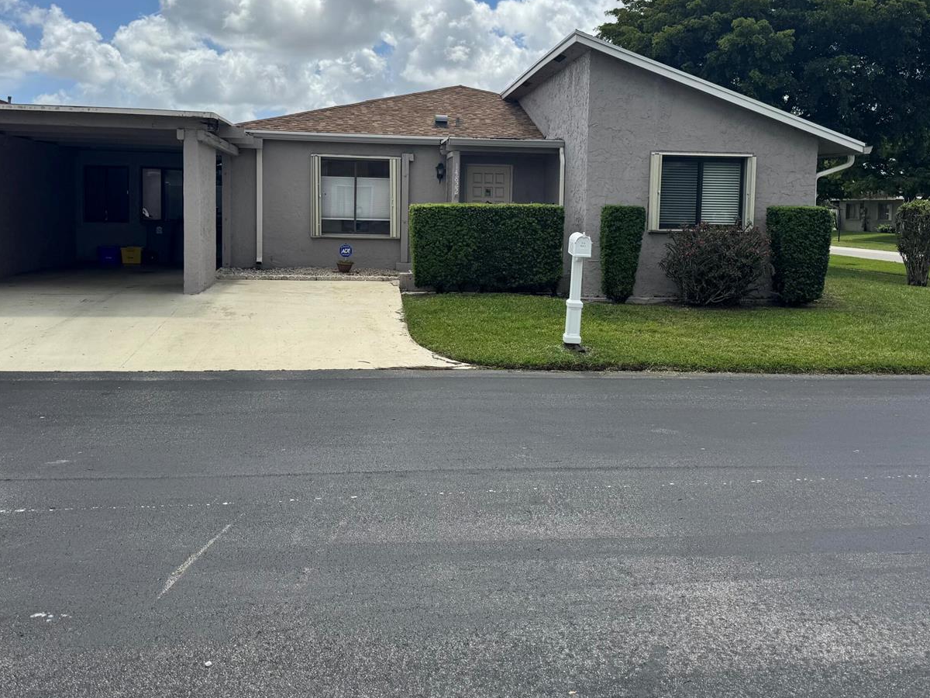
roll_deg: -1.3
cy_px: 262
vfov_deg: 43.8
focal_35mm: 32
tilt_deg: -5.2
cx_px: 480
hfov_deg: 56.8
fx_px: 860
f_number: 1.78
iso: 80
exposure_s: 1/7092
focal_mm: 6.76
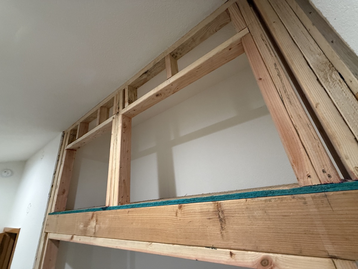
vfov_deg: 85.7
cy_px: 134
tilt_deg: +24.1
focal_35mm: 14
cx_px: 179
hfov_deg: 102.1
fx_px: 145
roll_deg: +6.6
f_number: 2.2
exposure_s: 1/60
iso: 320
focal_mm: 2.22
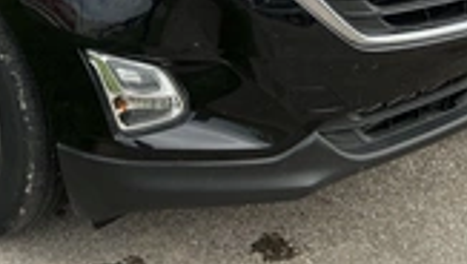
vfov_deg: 15.4
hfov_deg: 27.3
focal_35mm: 75
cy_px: -77
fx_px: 929
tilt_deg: -16.1
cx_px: 57
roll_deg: +1.6
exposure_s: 1/770
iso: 25
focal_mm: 3
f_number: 1.8
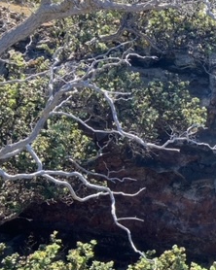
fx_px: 504
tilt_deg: -14.2
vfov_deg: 29.9
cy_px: 175
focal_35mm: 63
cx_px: 290
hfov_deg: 21.6
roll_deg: -15.7
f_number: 1.8
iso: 20
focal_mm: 3.99
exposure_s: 1/204
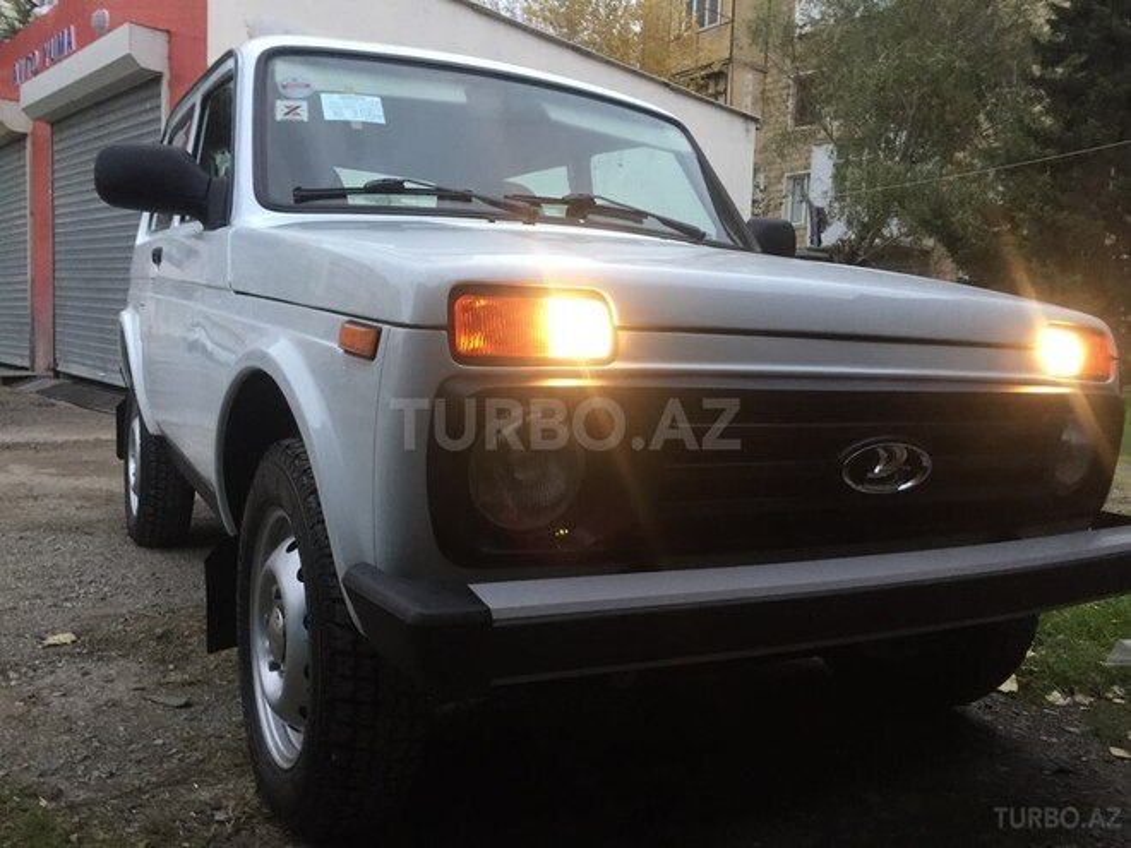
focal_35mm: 29
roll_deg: -2.4
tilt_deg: -6.0
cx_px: 566
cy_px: 424
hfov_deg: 61.7
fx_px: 948
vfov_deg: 48.2
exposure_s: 1/33
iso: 64
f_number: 2.2
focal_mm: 4.15
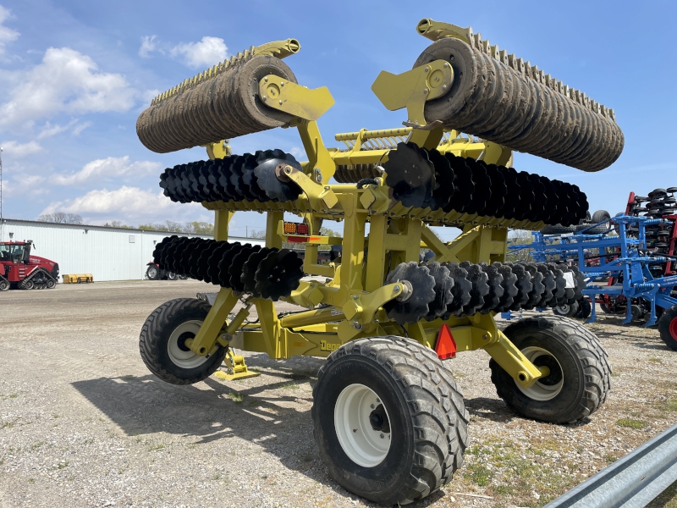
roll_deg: +0.4
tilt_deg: +2.6
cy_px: 254
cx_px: 338
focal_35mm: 26
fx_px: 508
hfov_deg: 67.3
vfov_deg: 53.1
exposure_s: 1/3509
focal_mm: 4.2
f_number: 1.6
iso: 32
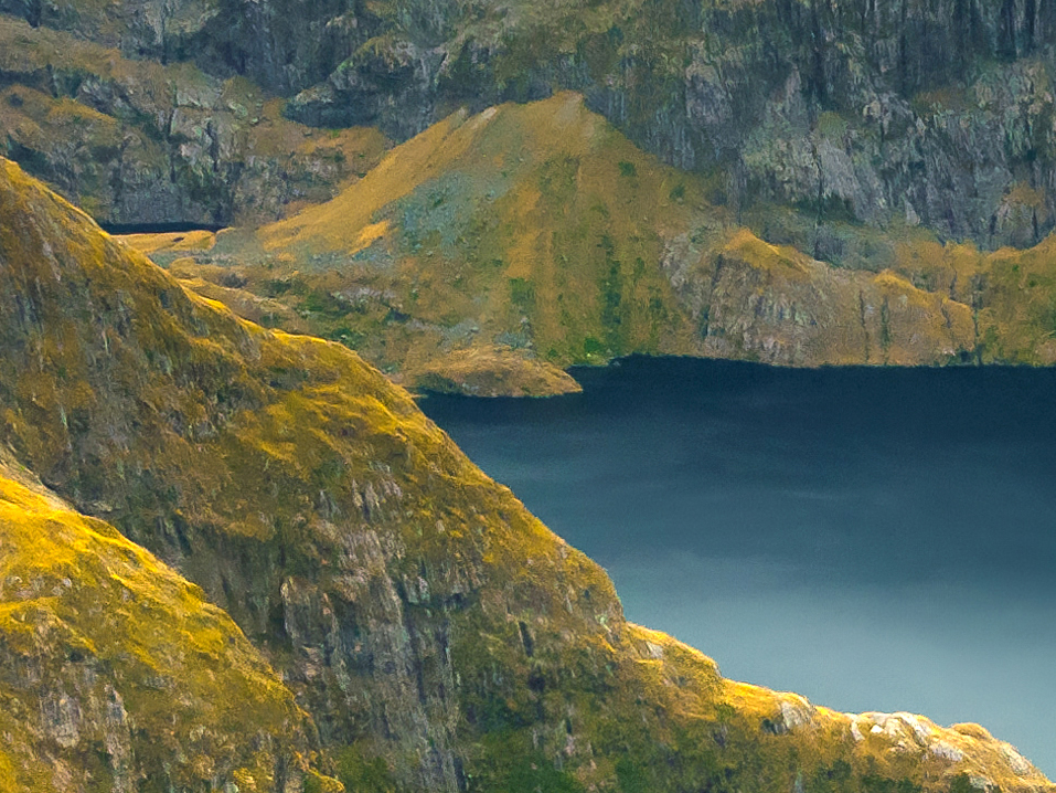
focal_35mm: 142
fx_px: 4332
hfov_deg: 13.5
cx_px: 1312
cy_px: 713
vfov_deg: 10.4
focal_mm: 22
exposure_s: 1/500
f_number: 7.1
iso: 250
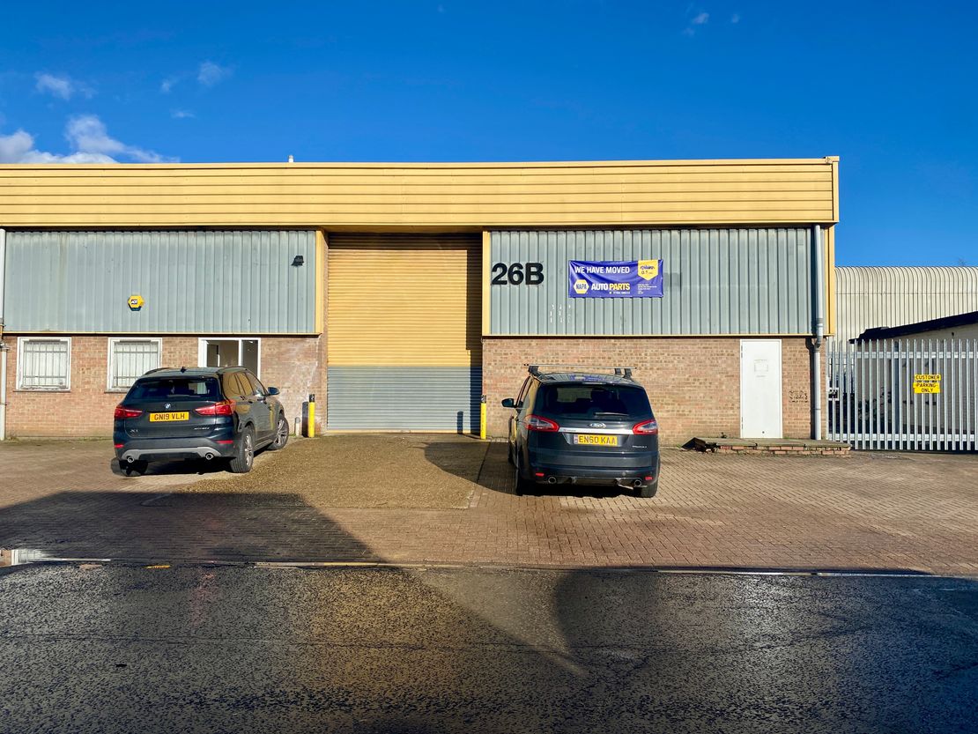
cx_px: 489
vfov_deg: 53.1
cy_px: 367
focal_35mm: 26
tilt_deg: +1.6
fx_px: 735
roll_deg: -0.4
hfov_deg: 67.3
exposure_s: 1/3846
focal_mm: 4.25
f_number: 1.8
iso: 32
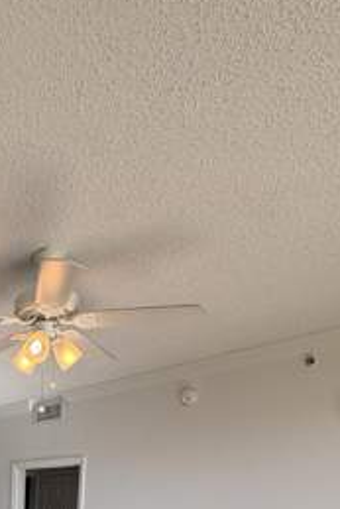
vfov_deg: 40.6
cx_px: -53
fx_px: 509
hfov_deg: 31.7
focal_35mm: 36
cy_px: 584
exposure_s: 1/217
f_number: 2.2
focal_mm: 2.22
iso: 40
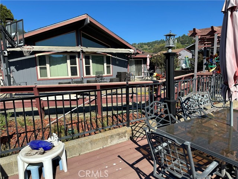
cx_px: 119
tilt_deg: -7.9
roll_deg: +2.5
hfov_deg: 71.6
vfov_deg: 56.8
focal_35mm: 24
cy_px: 90
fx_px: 165
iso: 80
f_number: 1.78
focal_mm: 6.86
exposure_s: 1/4348
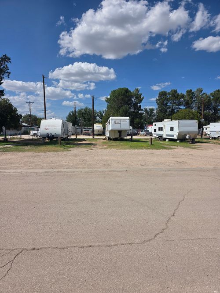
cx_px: 110
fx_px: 195
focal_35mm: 23
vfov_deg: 73.9
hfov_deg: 58.9
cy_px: 146
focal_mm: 6.3
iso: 50
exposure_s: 1/7944
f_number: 1.7
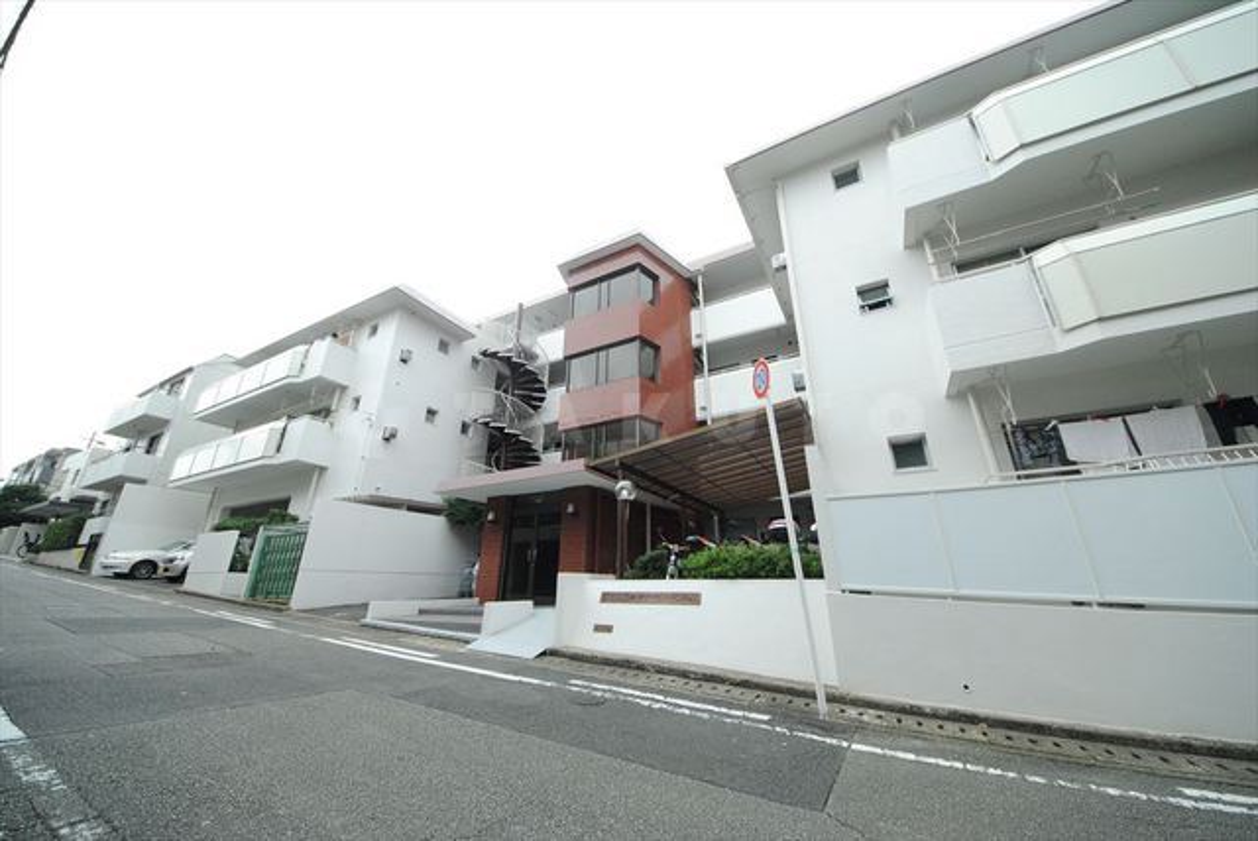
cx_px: 629
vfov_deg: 90.1
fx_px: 420
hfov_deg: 112.6
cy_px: 420
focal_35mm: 12
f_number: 6.3
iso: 800
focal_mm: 8
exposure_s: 1/160
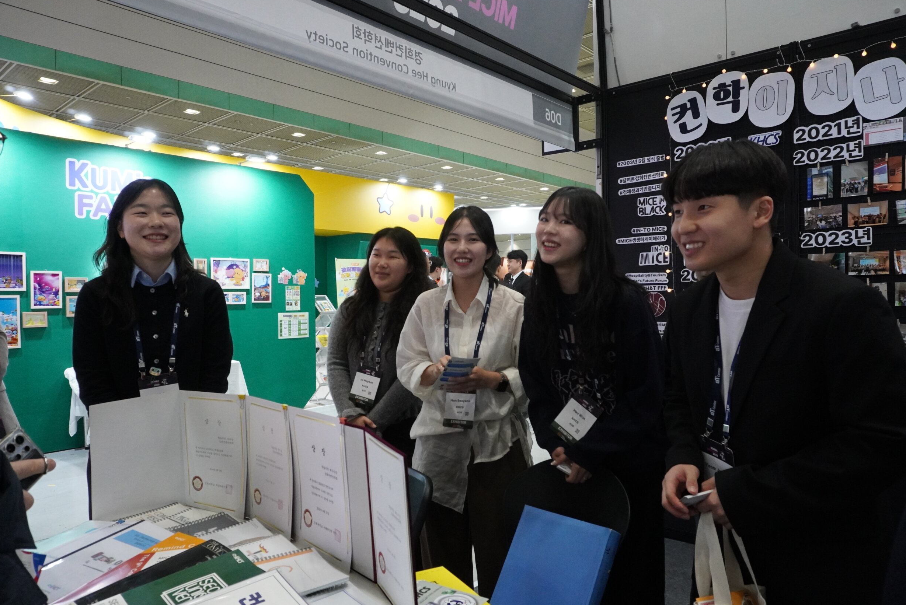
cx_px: 452
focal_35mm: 25
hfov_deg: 71.5
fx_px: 630
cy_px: 310
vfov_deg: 51.3
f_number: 6.3
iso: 3200
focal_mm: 16
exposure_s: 1/100
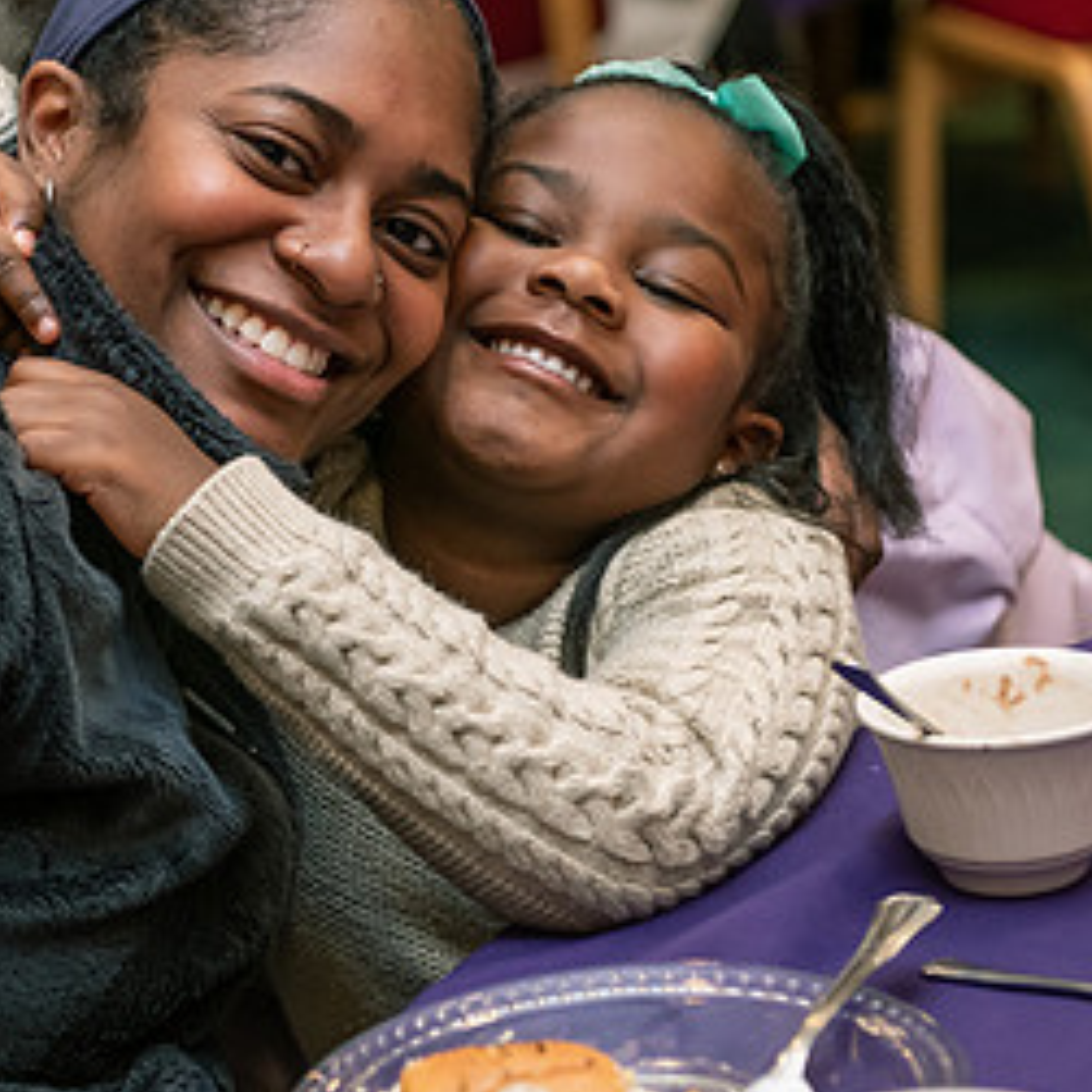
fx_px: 4354
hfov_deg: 14.3
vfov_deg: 14.3
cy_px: 442
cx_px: 339
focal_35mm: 122
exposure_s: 1/125
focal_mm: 62
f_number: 3.5
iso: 1600
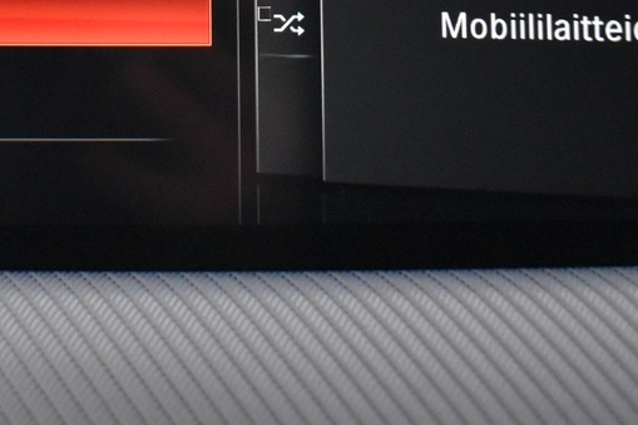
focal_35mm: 86
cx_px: 21
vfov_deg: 15.2
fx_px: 1524
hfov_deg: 22.8
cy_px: -119
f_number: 3.5
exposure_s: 1/45
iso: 3200
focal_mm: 18
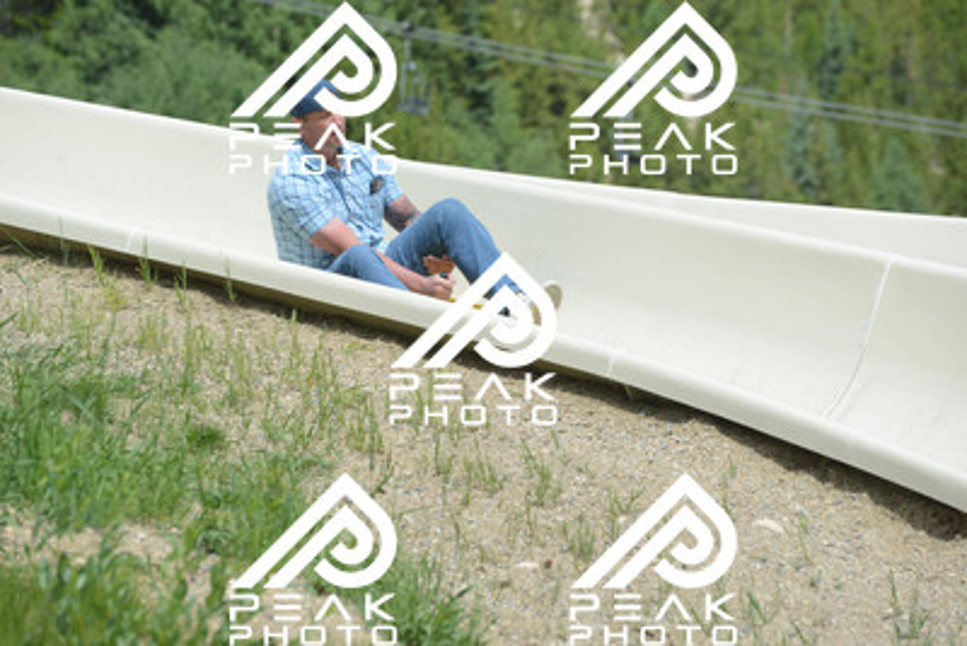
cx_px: 484
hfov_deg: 10.5
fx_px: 5240
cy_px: 323
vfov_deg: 7.0
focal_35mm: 195
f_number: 6.3
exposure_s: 1/640
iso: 250
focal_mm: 195
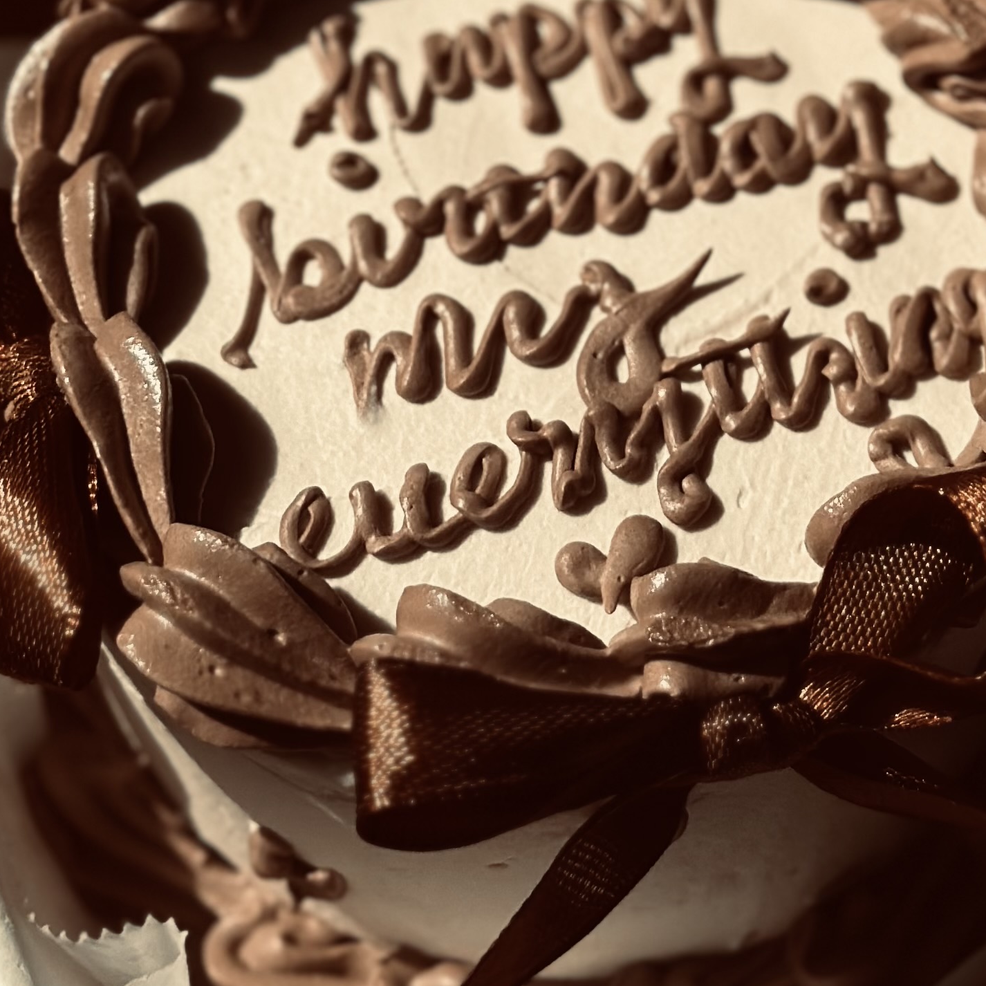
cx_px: 805
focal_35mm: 120
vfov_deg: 14.2
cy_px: -134
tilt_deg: -45.5
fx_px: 3867
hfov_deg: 14.4
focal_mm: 6.86
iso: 80
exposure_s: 1/4184
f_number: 1.78
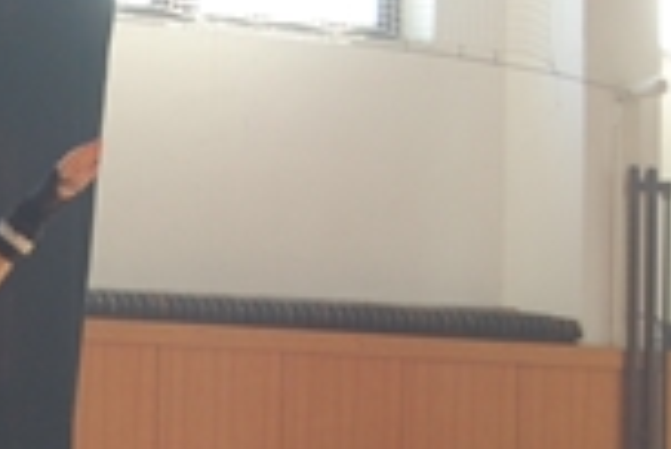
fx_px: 3881
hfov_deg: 9.7
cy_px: 680
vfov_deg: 6.5
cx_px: -213
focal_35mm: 208
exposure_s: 1/100
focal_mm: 42
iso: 400
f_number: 5.3
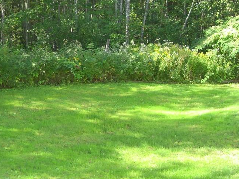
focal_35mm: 65
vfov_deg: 22.5
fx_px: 449
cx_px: 61
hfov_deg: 29.4
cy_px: 68
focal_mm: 8.5
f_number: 2.9
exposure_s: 1/166
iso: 79
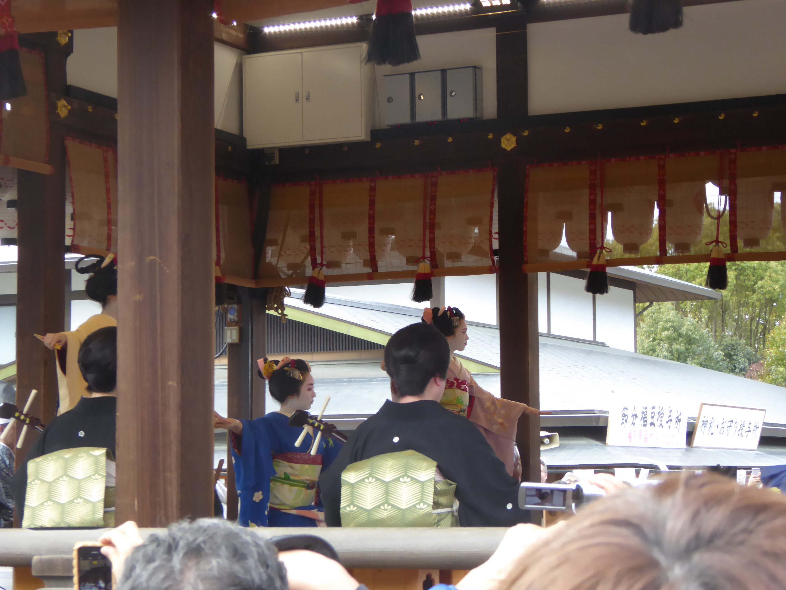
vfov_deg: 15.1
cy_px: 295
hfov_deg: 20.0
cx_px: 393
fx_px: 2225
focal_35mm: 98
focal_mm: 16.1
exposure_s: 1/60
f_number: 4.9
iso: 250
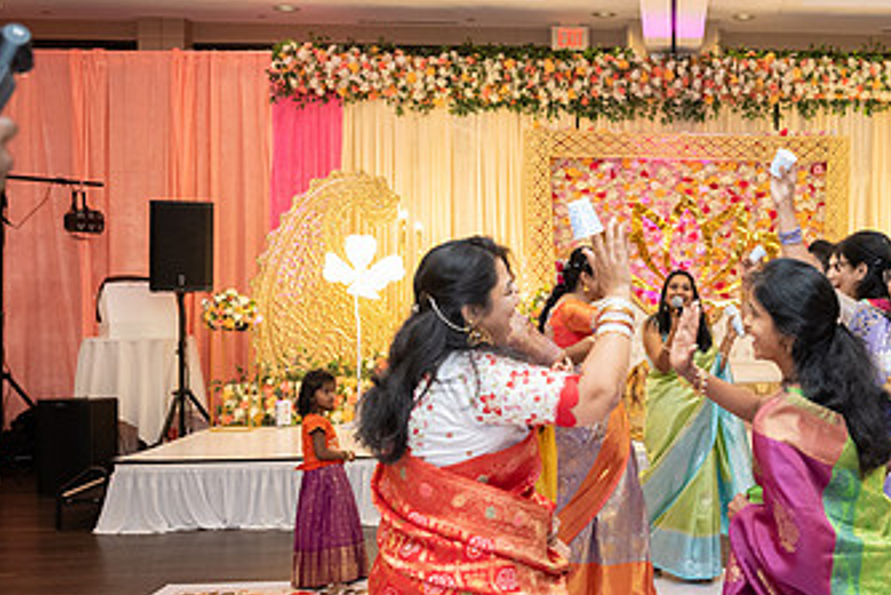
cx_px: 766
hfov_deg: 40.9
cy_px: 281
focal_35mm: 45
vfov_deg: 29.9
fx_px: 1114
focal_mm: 25.5
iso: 1250
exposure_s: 1/160
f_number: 3.2
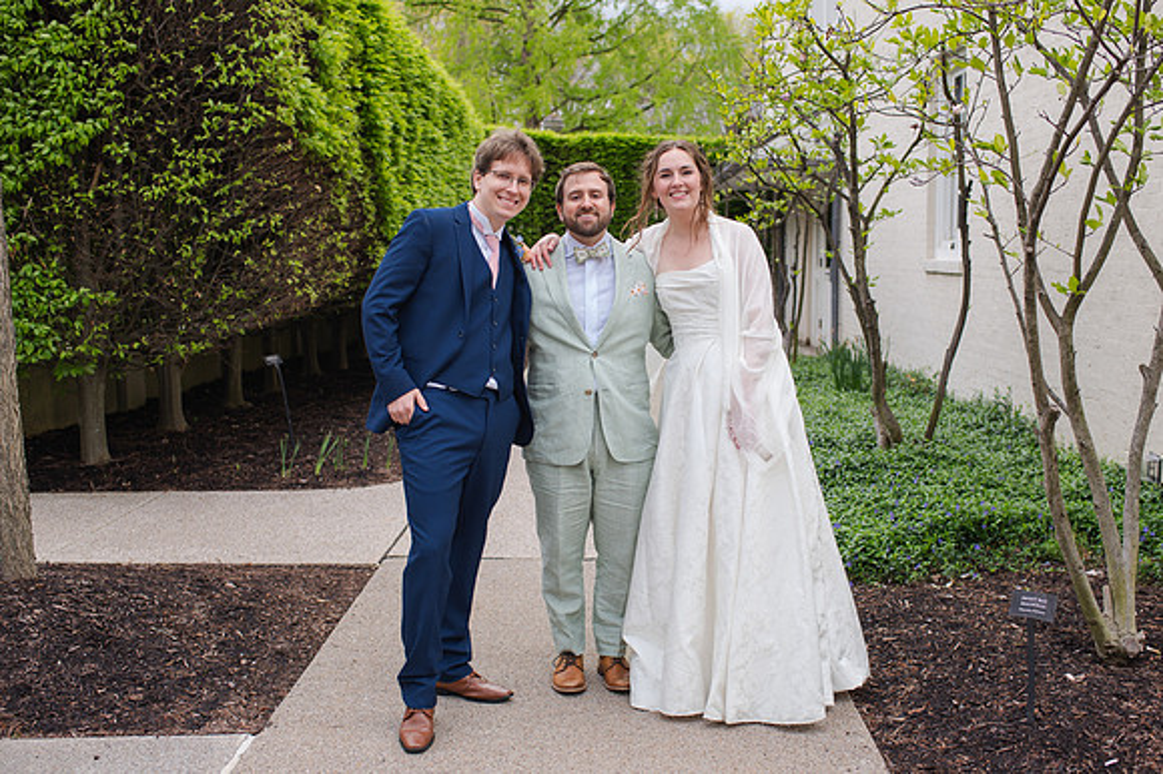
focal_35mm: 41
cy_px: 406
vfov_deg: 32.4
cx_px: 612
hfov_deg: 47.1
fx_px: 1334
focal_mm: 35
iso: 100
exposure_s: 1/400
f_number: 3.2
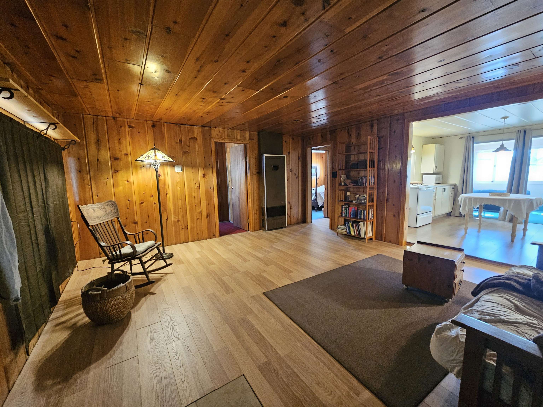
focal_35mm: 13
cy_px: 204
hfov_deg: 106.2
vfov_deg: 89.9
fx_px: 204
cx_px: 272
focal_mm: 2.2
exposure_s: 1/30
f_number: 2.2
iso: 640
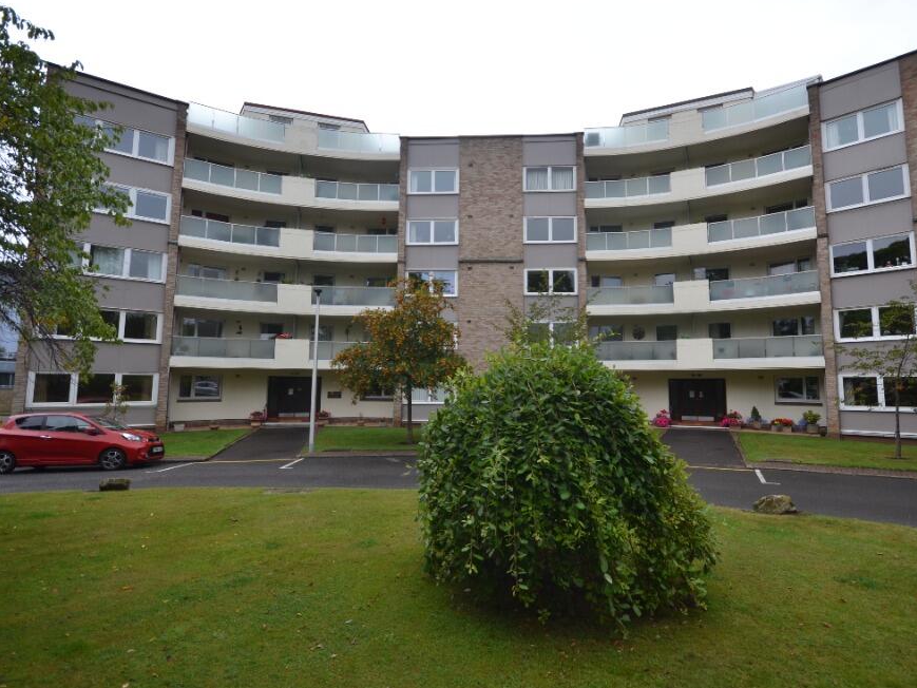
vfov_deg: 74.7
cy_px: 330
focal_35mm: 17
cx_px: 504
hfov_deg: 90.7
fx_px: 450
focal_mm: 10
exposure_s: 1/125
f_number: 5.6
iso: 100
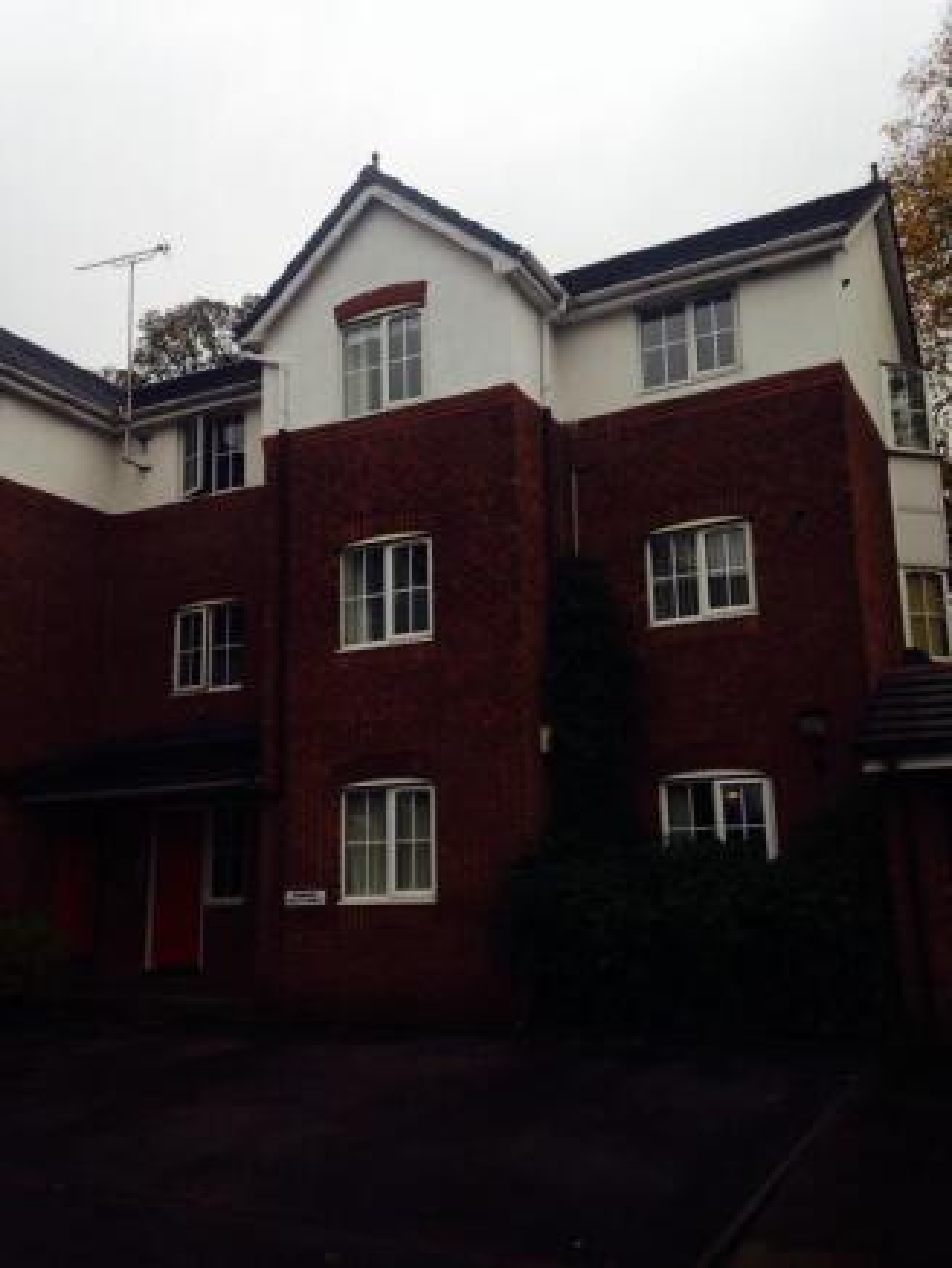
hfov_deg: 43.0
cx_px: 476
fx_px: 1209
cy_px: 634
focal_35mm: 33
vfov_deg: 55.3
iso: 50
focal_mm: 4.12
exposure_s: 1/188
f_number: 2.4
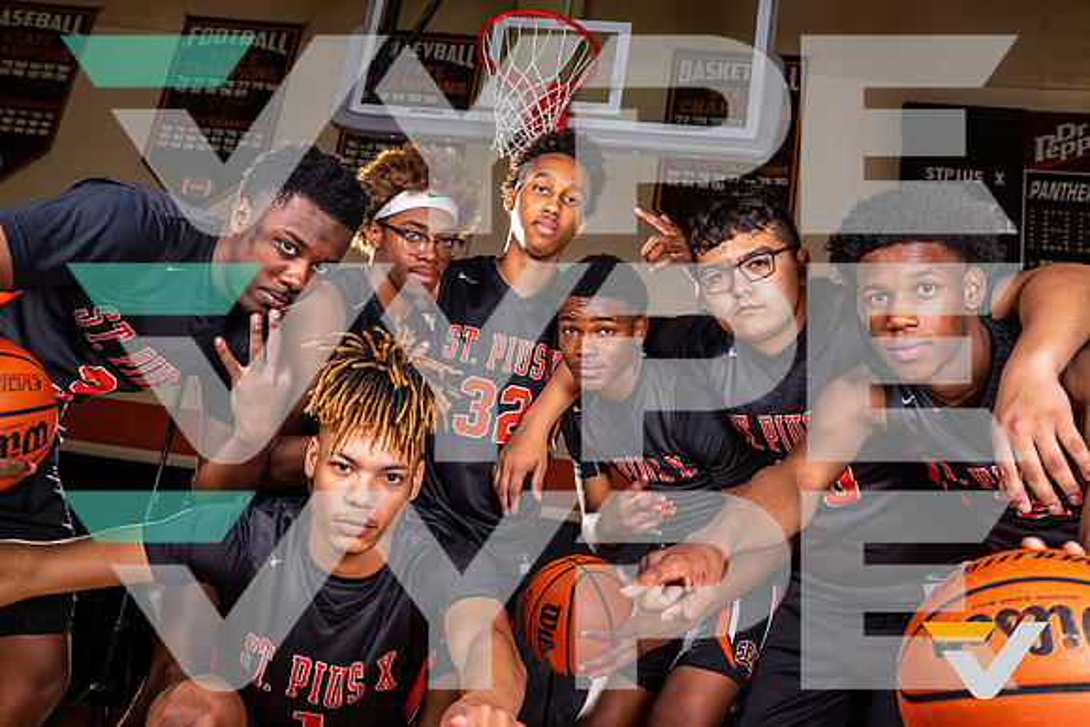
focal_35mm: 35
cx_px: 545
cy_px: 364
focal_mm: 35
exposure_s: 1/125
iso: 100
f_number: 6.7
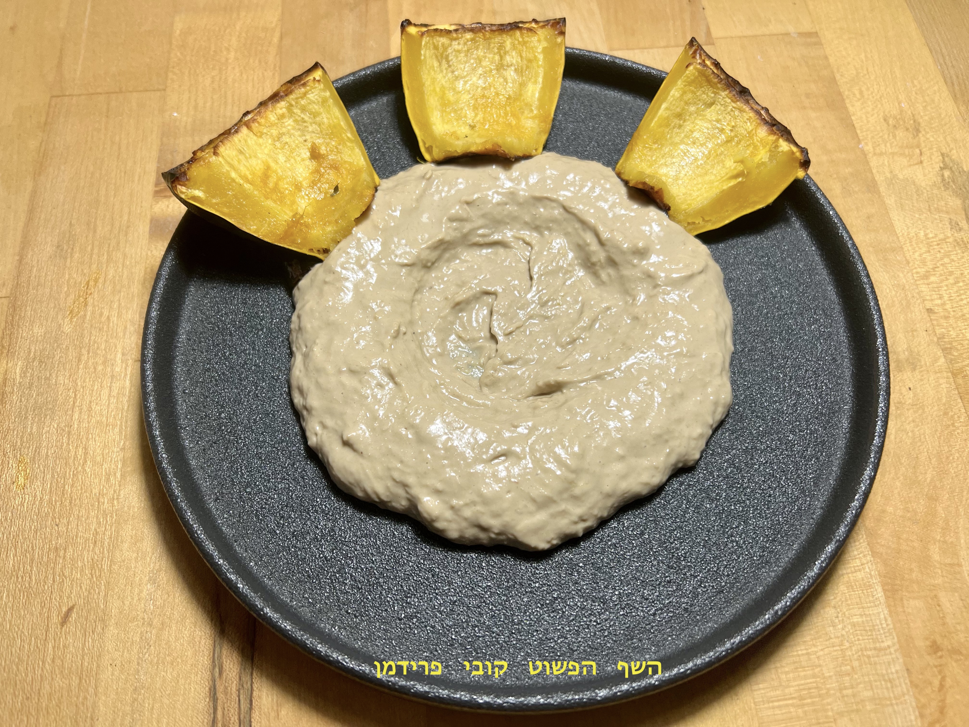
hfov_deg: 67.3
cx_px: 484
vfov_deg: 53.1
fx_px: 728
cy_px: 364
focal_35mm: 26
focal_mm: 5.7
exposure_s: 1/526
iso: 50
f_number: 1.5
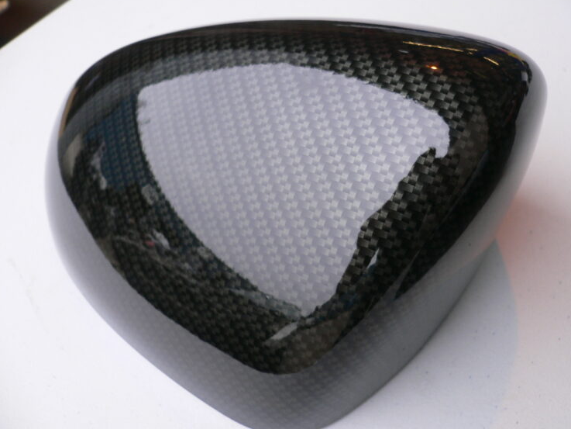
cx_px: 304
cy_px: 221
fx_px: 627
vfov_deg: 37.7
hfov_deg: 48.9
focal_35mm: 38
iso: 80
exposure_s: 1/100
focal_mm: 5.8
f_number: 2.8
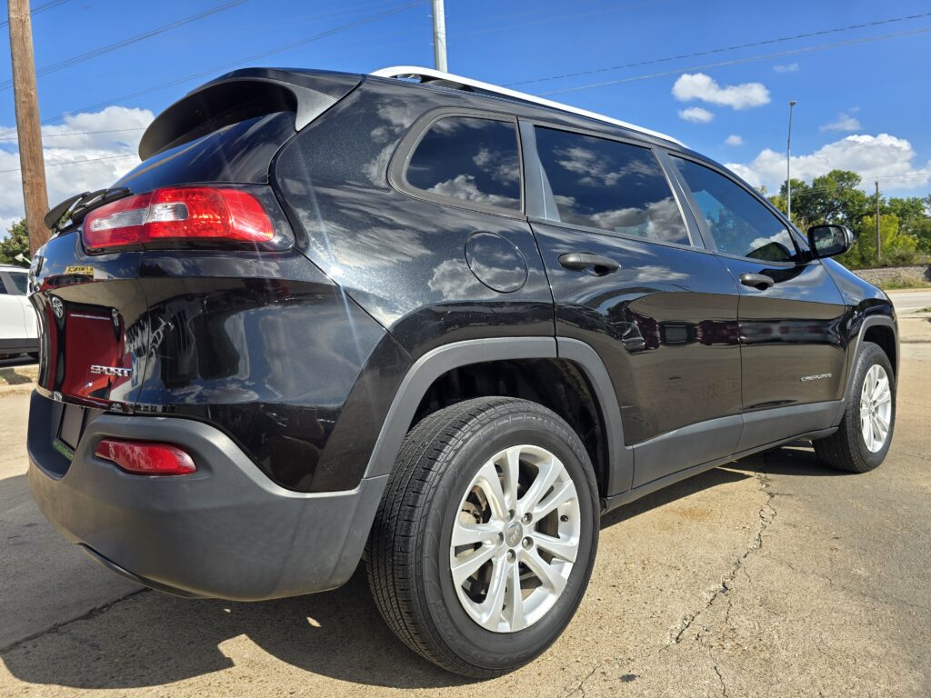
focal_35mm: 23
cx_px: 466
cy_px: 349
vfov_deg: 58.9
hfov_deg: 73.9
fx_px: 619
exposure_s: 1/568
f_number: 1.7
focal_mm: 6.3
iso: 12
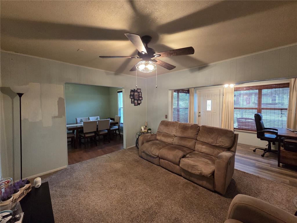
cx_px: 148
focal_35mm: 13
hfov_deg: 106.2
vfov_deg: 89.9
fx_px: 112
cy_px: 112
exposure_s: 1/60
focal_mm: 2.2
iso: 800
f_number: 2.2
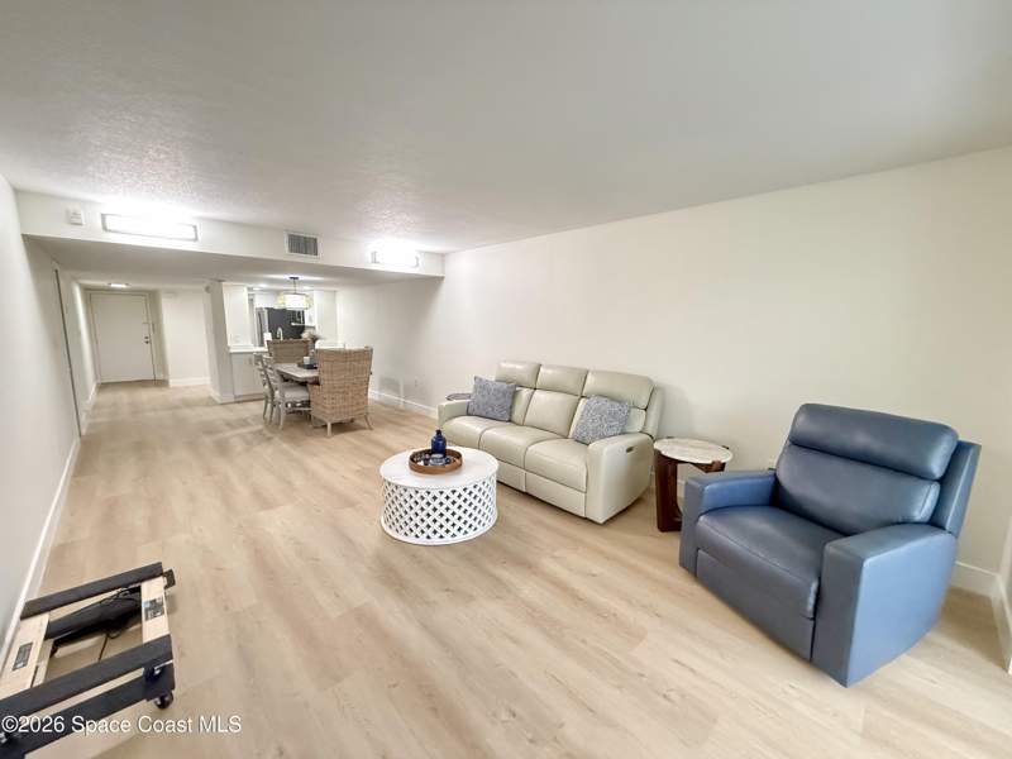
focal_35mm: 14
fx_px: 409
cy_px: 380
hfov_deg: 102.1
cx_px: 506
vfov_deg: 85.7
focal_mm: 2.22
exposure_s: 1/60
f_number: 2.2
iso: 800
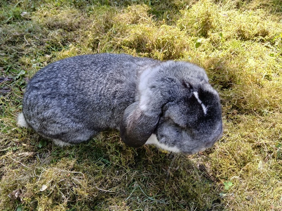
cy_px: 106
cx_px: 141
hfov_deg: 67.3
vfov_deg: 53.1
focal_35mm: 26
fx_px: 212
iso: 20
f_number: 1.8
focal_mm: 3.98
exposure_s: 1/50.3
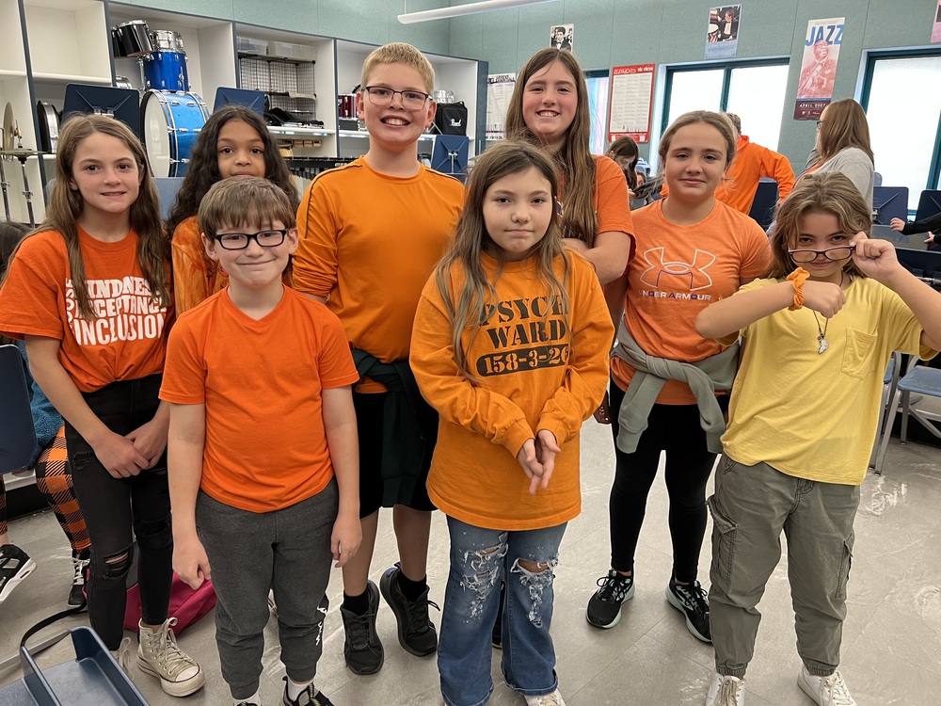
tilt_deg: -15.3
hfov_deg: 67.3
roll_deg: -1.5
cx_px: 470
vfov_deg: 53.1
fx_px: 707
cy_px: 353
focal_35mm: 26
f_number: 1.5
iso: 200
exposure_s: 1/60
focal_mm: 5.7
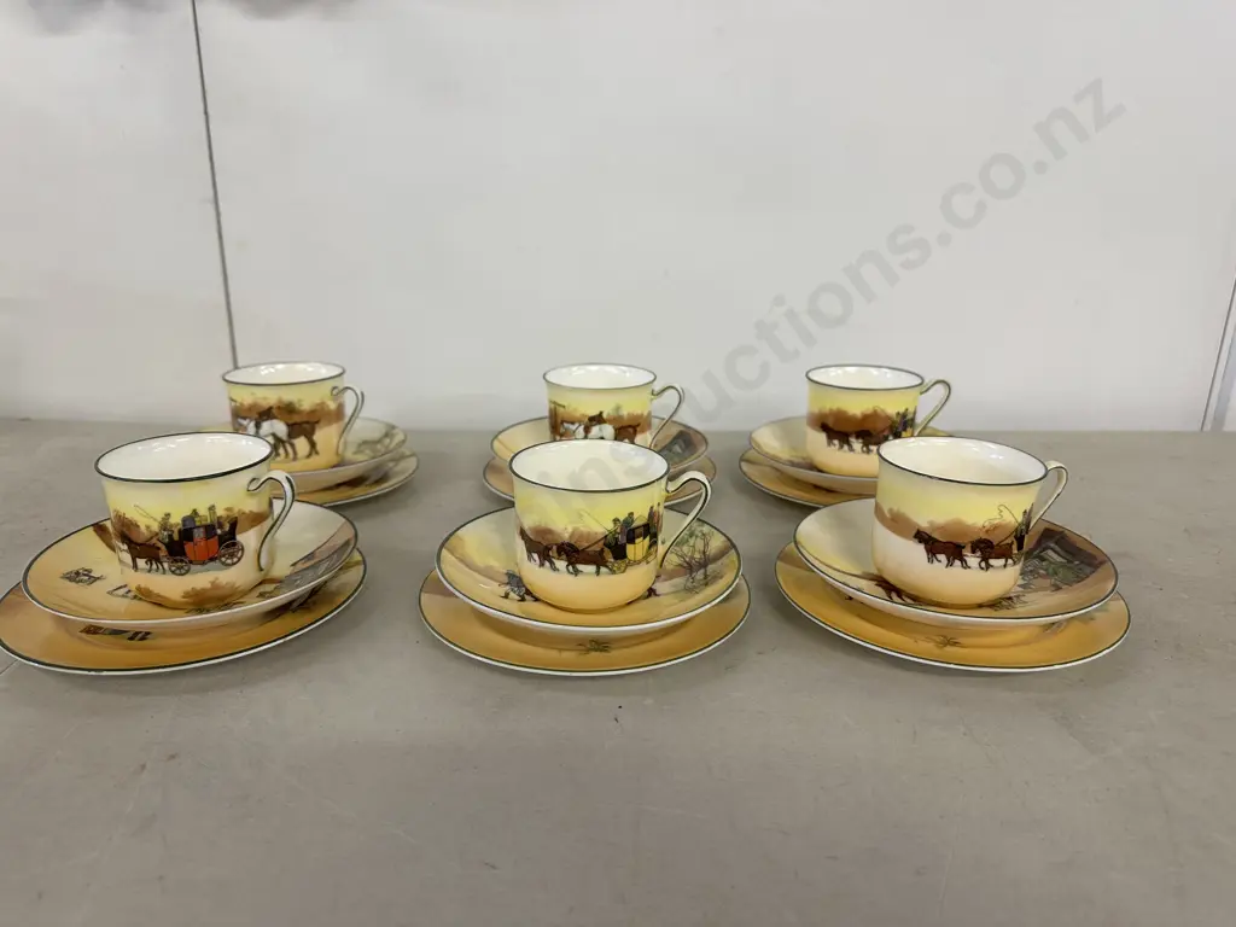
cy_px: 464
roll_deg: -0.9
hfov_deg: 71.6
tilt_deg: -19.2
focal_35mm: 24
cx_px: 618
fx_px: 857
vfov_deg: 56.8
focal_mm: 6.86
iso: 100
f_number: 1.78
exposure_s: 1/100
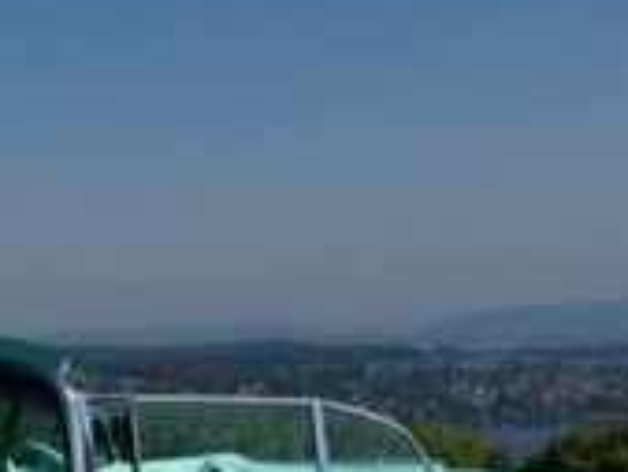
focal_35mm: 104
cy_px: 572
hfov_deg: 18.3
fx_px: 1888
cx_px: -24
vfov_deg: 13.8
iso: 50
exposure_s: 1/3390
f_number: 2.4
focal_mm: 4.13
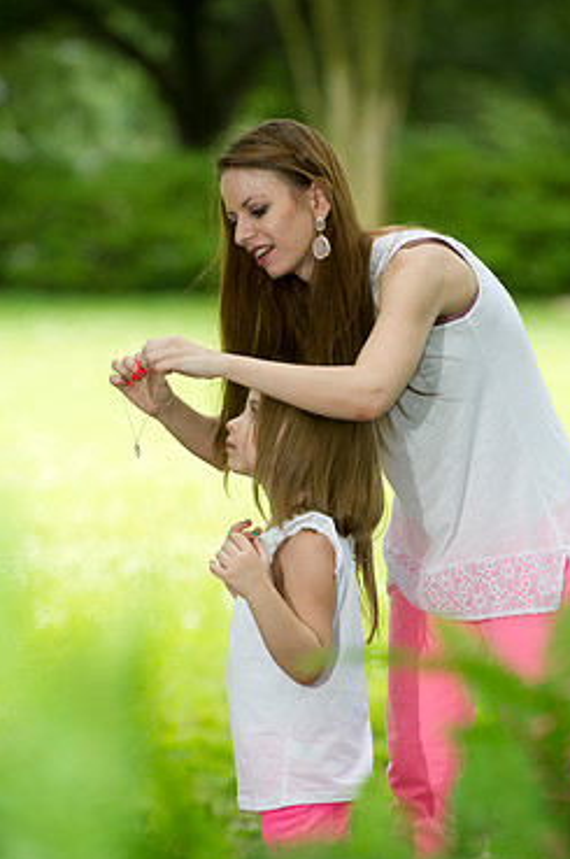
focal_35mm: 195
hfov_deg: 7.0
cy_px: 482
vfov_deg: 10.6
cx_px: 308
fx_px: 4644
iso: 200
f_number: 3.2
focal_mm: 160
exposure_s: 1/200
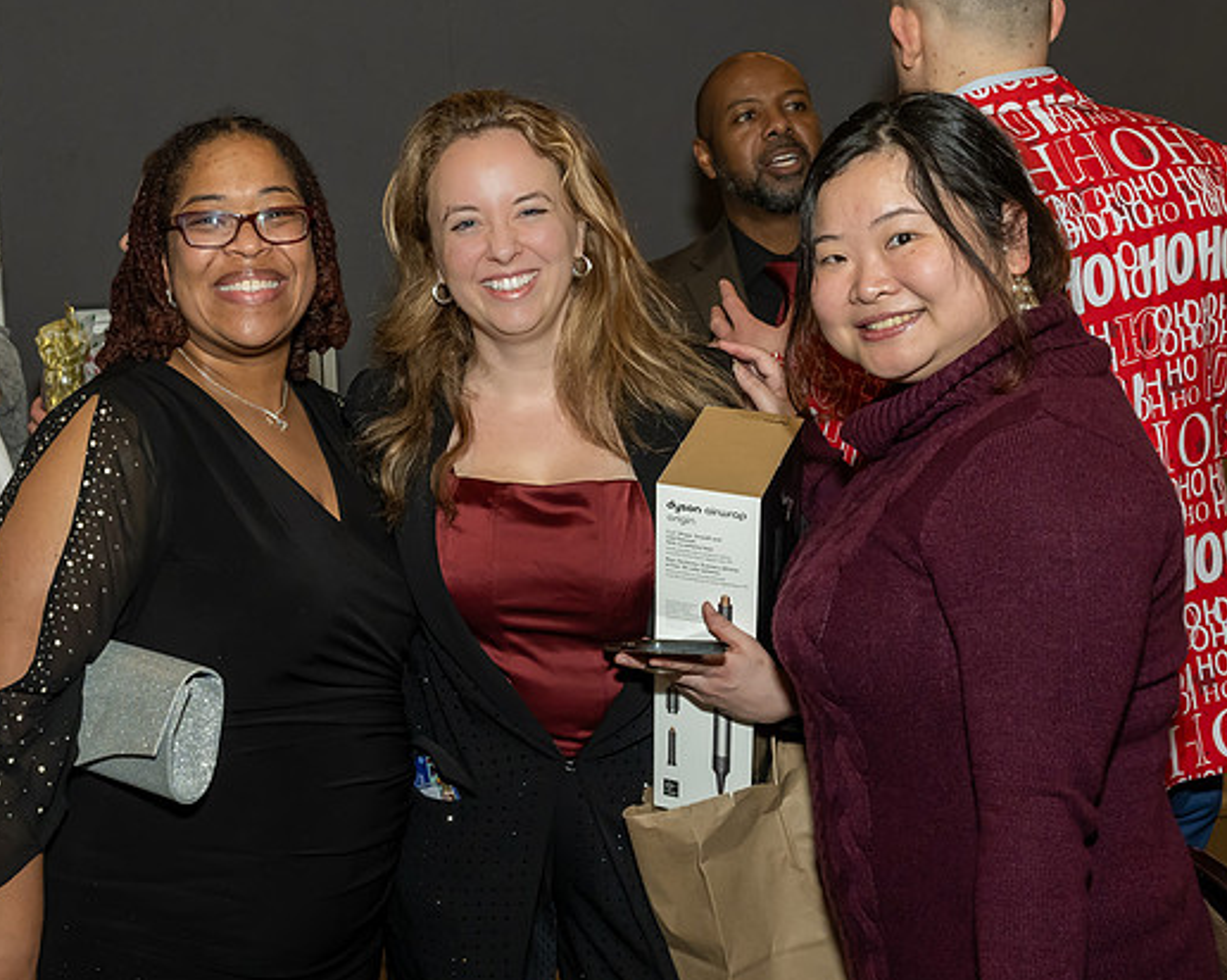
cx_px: 348
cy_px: 466
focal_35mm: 57
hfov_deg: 32.6
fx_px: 2068
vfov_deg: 26.6
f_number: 7.1
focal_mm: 26
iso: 1000
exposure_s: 1/250
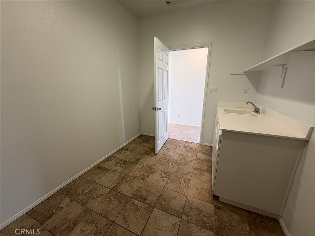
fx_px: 127
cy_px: 118
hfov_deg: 102.1
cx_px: 158
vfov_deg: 85.7
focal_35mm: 14
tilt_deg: -15.3
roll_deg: +0.6
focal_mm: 2.22
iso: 200
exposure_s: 1/60
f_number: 2.2
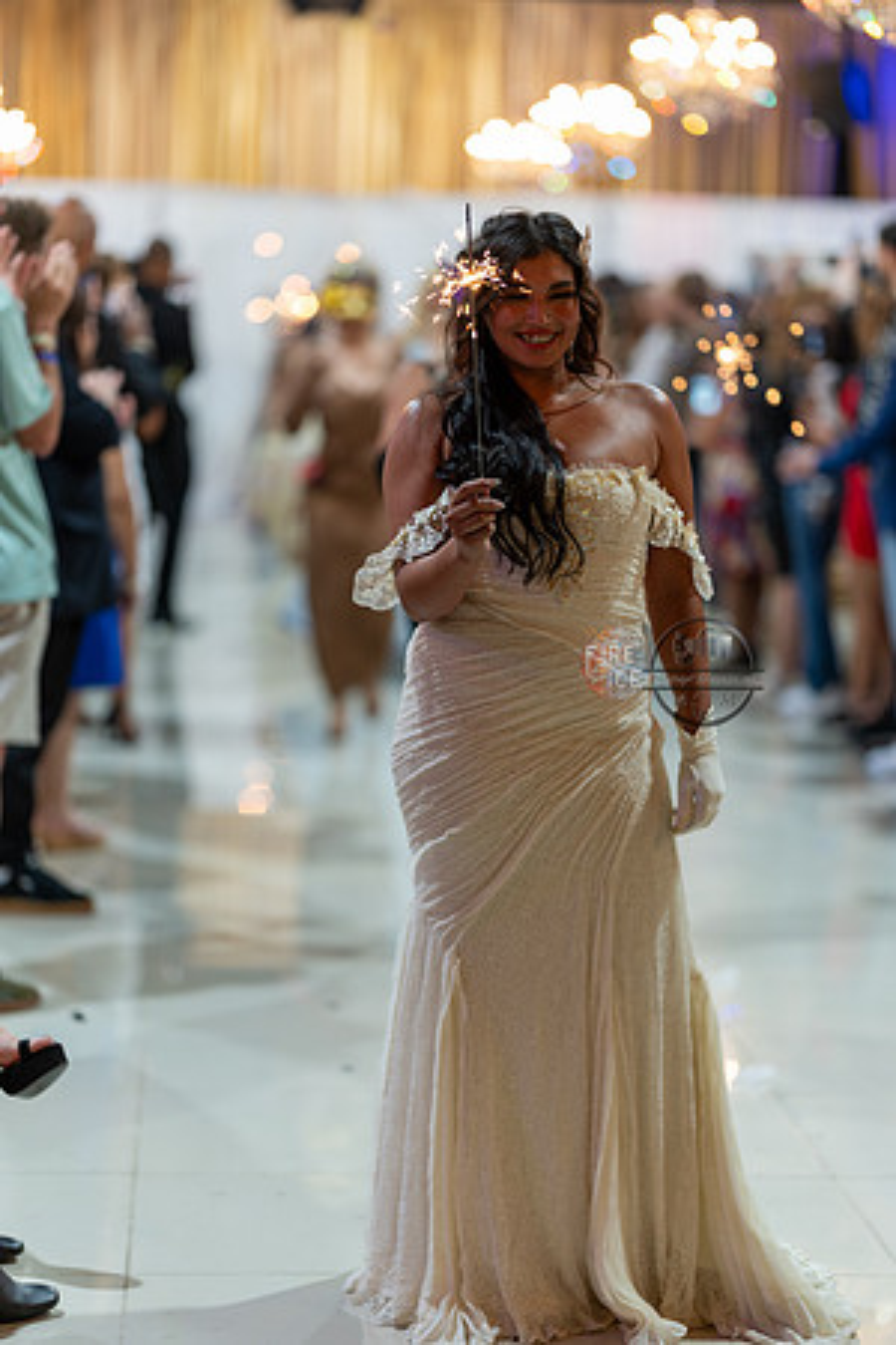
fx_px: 3173
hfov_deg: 16.1
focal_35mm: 85
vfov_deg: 23.9
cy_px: 672
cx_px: 448
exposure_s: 1/160
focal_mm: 85
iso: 200
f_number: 1.4
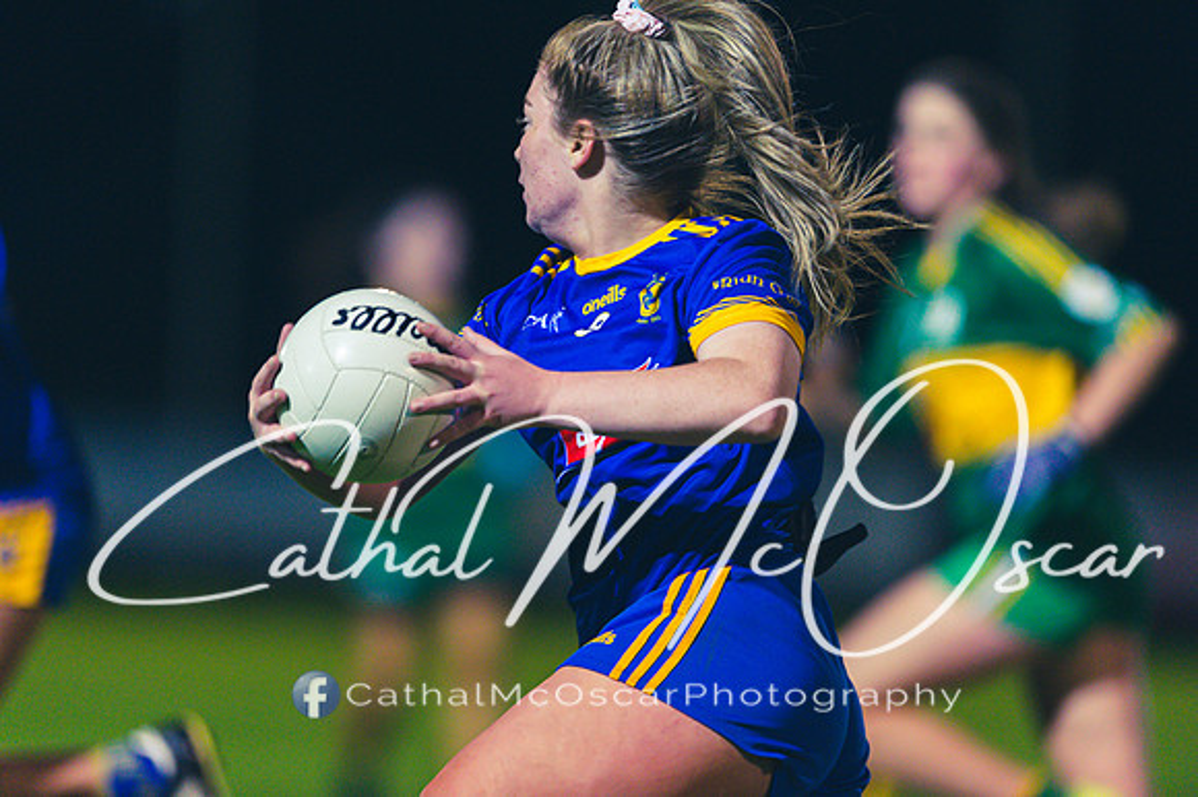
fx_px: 13303
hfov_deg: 5.2
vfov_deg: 3.4
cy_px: 398
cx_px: 599
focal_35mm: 400
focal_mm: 400
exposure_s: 1/500
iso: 5000
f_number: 2.8
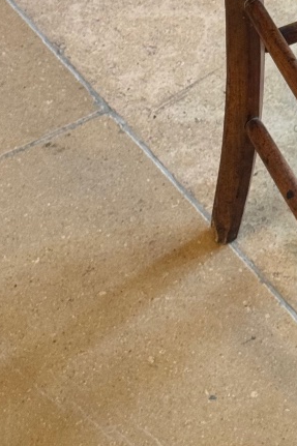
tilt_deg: -33.0
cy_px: -157
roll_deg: +0.8
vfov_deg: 14.1
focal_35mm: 139
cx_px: 389
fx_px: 1721
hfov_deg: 9.7
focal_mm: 6.76
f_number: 1.78
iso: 160
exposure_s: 1/50
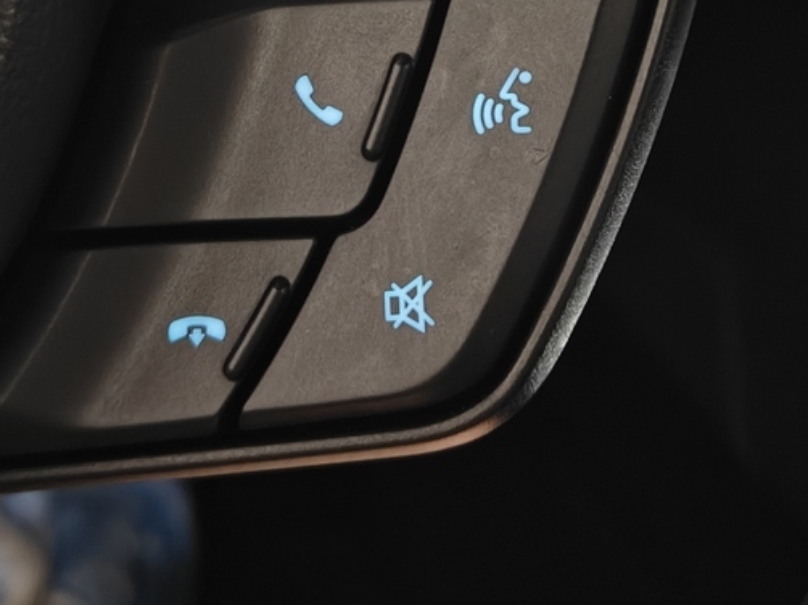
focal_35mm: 89
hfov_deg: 22.0
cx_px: 464
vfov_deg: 15.6
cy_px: -227
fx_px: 2076
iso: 160
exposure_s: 1/20
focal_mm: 5.59
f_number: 1.8
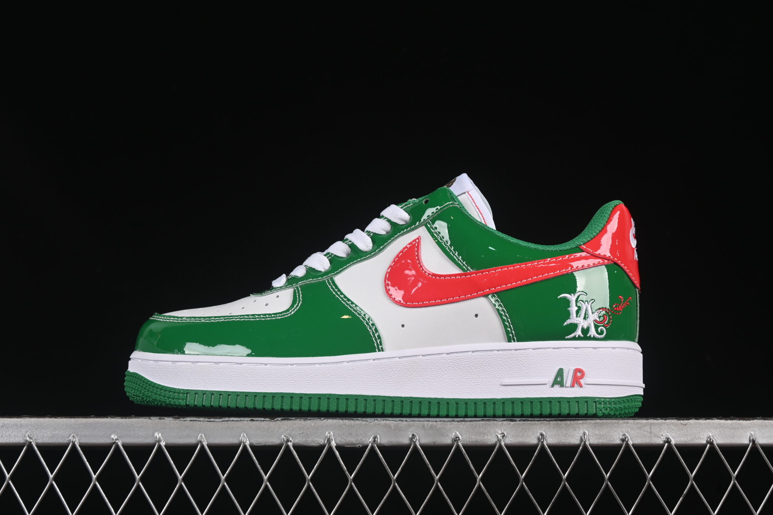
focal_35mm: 75
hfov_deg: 27.0
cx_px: 386
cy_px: 258
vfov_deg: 18.2
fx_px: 1610
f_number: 8
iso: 160
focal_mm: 50
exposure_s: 1/80
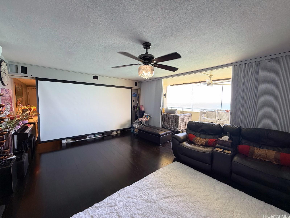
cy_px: 109
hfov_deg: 102.1
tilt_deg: -3.3
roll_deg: -0.4
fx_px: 117
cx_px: 145
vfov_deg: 85.7
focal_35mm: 14
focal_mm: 2.22
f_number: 2.2
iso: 125
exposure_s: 1/120
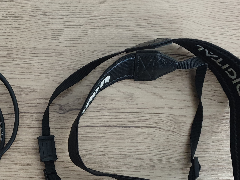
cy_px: 163
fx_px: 354
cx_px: 34
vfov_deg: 27.5
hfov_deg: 35.7
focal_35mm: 51
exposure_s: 1/11
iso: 250
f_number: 1.5
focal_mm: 4.3
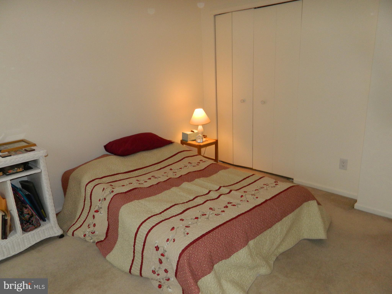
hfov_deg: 69.4
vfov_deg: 54.9
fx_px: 283
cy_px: 147
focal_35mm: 25
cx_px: 196
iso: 200
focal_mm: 4.5
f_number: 3.1
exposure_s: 1/30
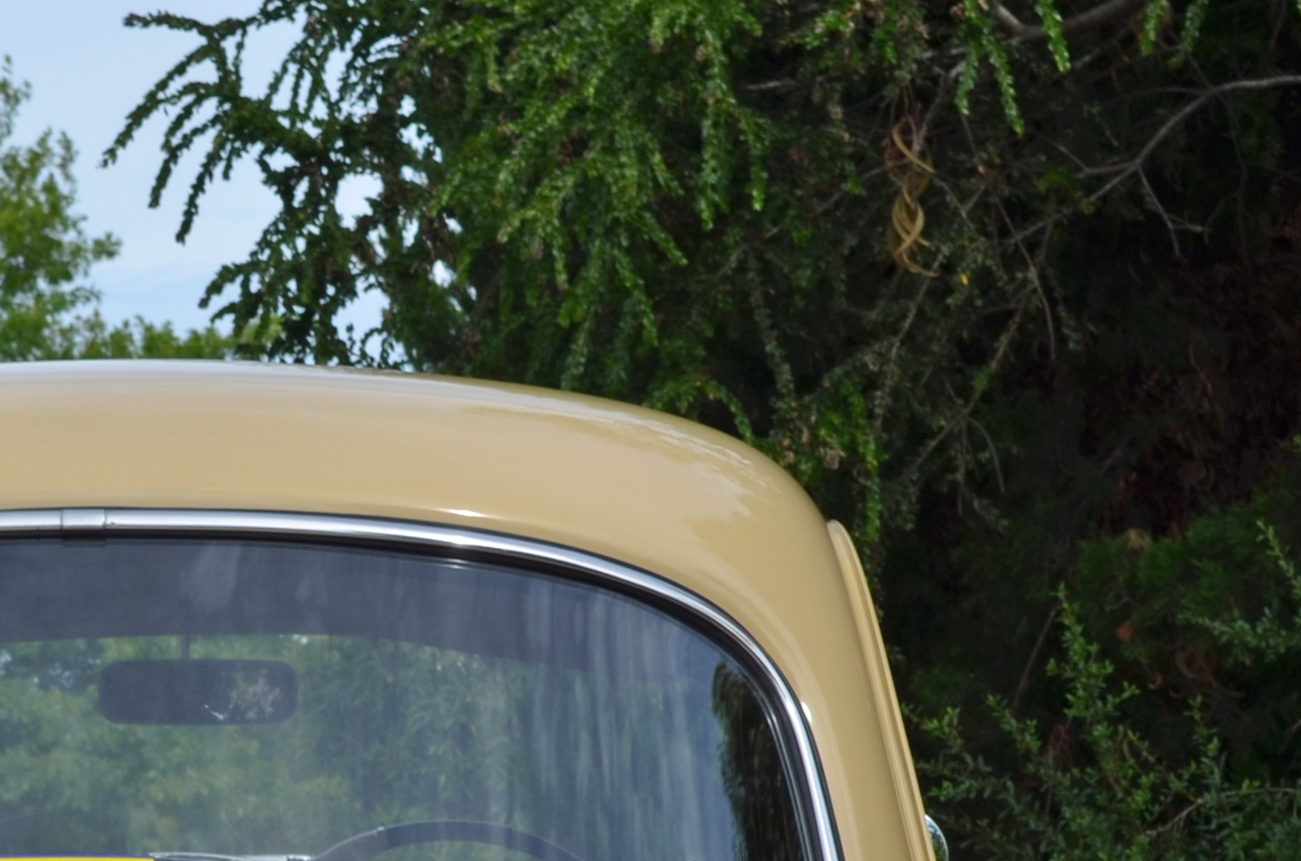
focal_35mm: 169
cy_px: 1267
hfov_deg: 12.2
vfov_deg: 8.0
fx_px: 6081
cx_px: 255
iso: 100
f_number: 8
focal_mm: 35
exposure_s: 1/250
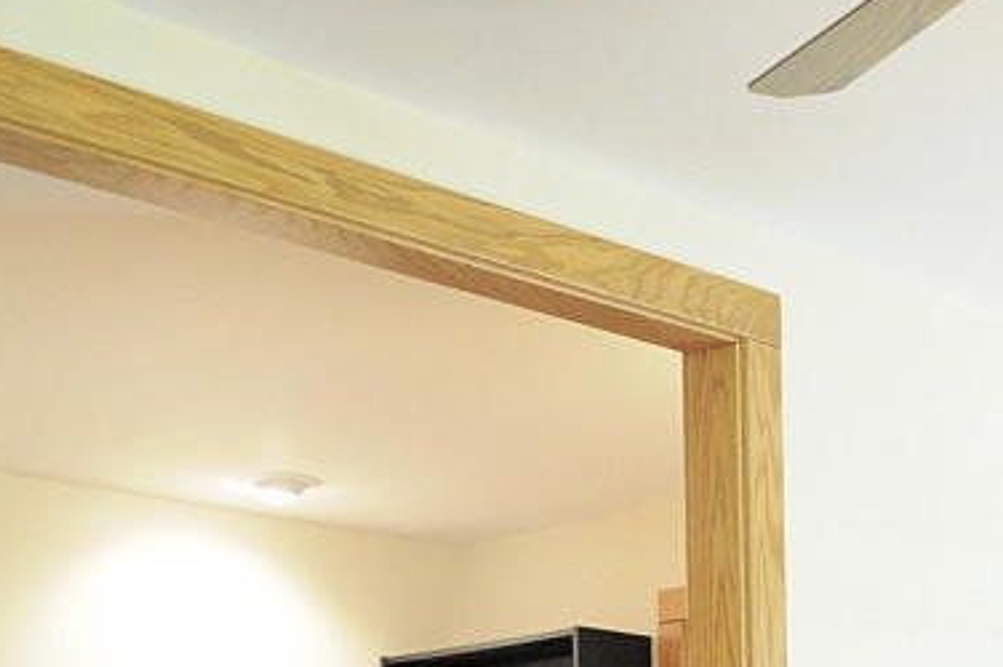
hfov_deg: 23.6
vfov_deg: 15.4
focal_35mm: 83
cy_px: 947
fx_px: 2310
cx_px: 971
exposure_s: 1/30
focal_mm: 18
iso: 1600
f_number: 3.5
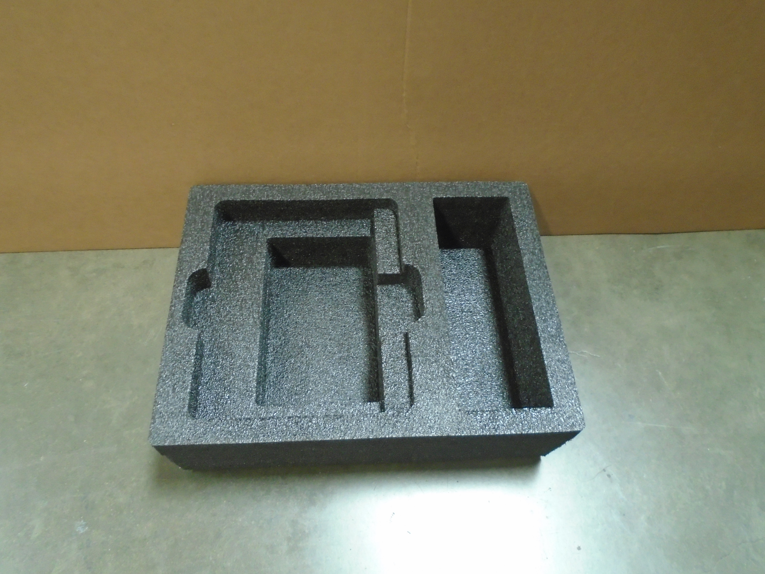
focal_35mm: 26
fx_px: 575
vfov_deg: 53.1
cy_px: 287
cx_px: 382
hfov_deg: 67.3
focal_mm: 4.6
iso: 400
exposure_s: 1/15
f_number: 3.2
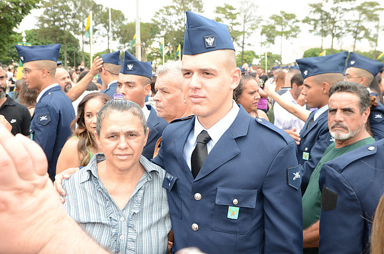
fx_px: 399
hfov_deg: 51.4
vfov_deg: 35.3
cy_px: 127
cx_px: 192
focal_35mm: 38
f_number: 6.3
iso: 320
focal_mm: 25
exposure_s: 1/250
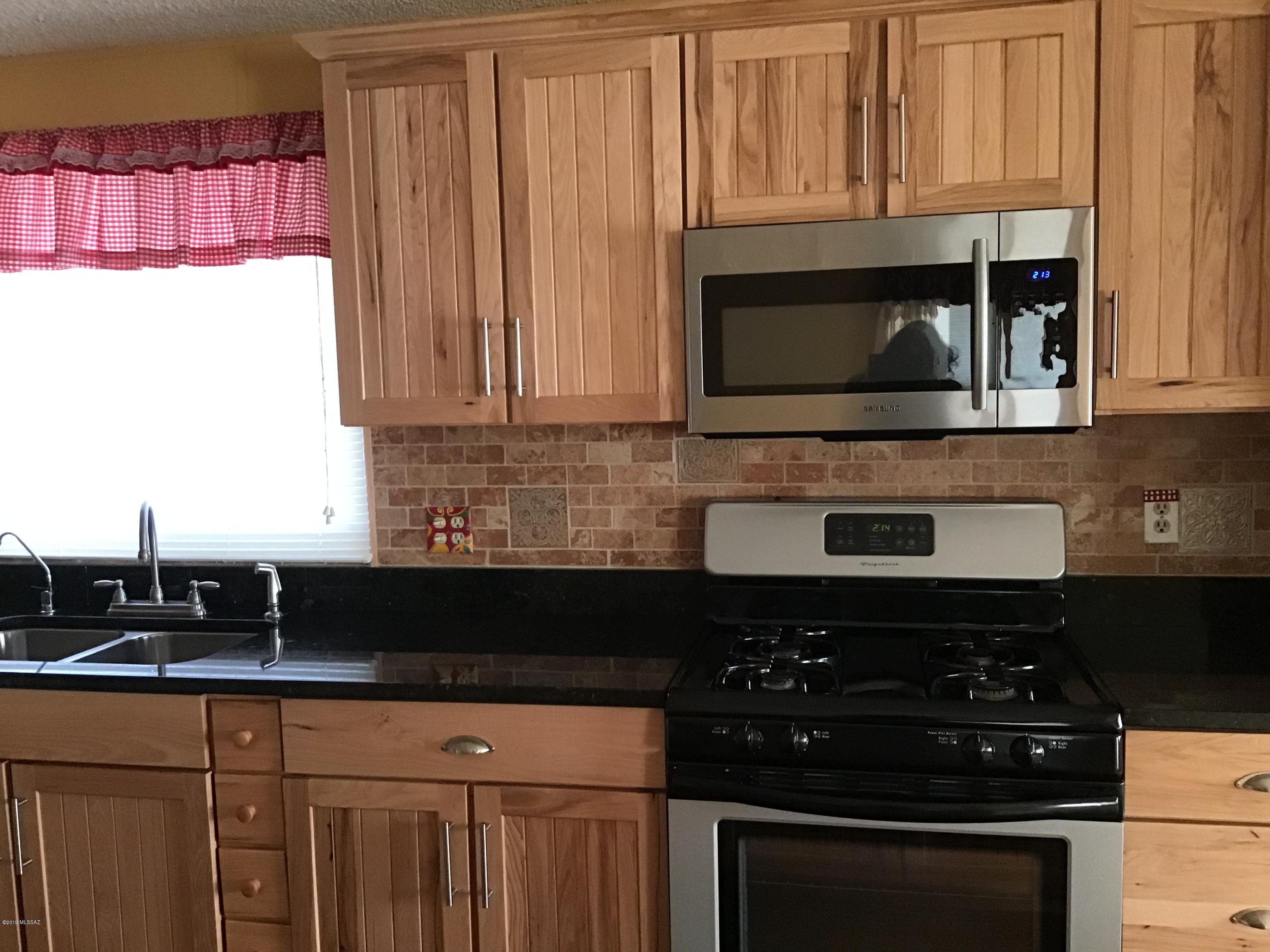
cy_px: 476
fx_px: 1137
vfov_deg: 45.4
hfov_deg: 58.4
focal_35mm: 31
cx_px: 635
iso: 160
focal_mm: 3.3
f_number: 2.4
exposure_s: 1/30
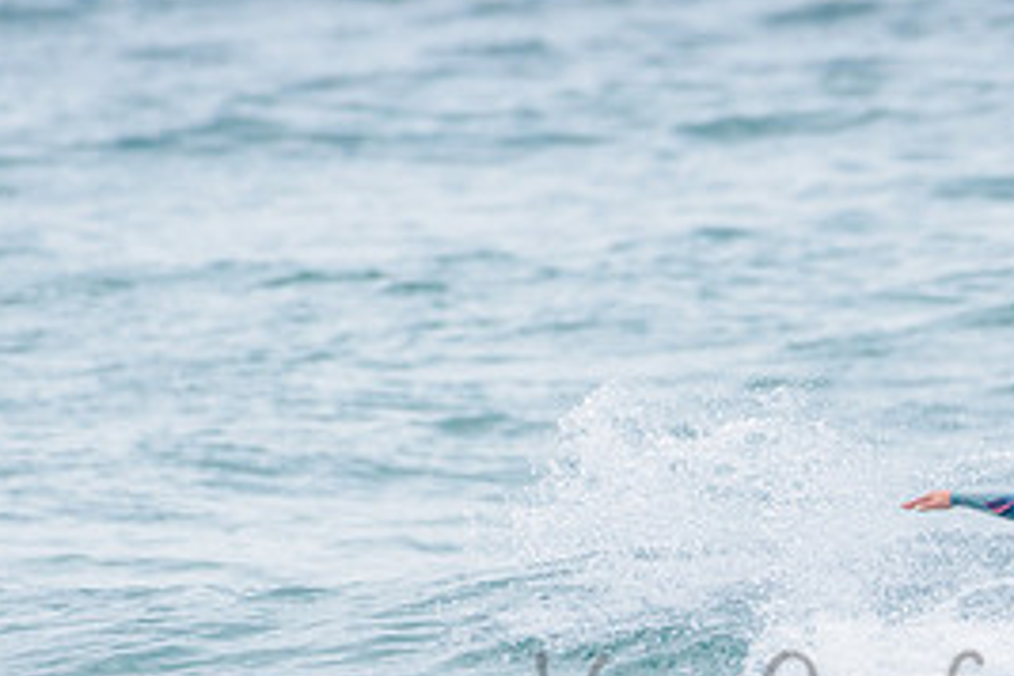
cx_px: 1176
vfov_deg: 1.0
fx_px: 37459
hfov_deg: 1.6
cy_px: 583
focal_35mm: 1330
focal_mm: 500
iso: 280
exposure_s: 1/2000
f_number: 5.6
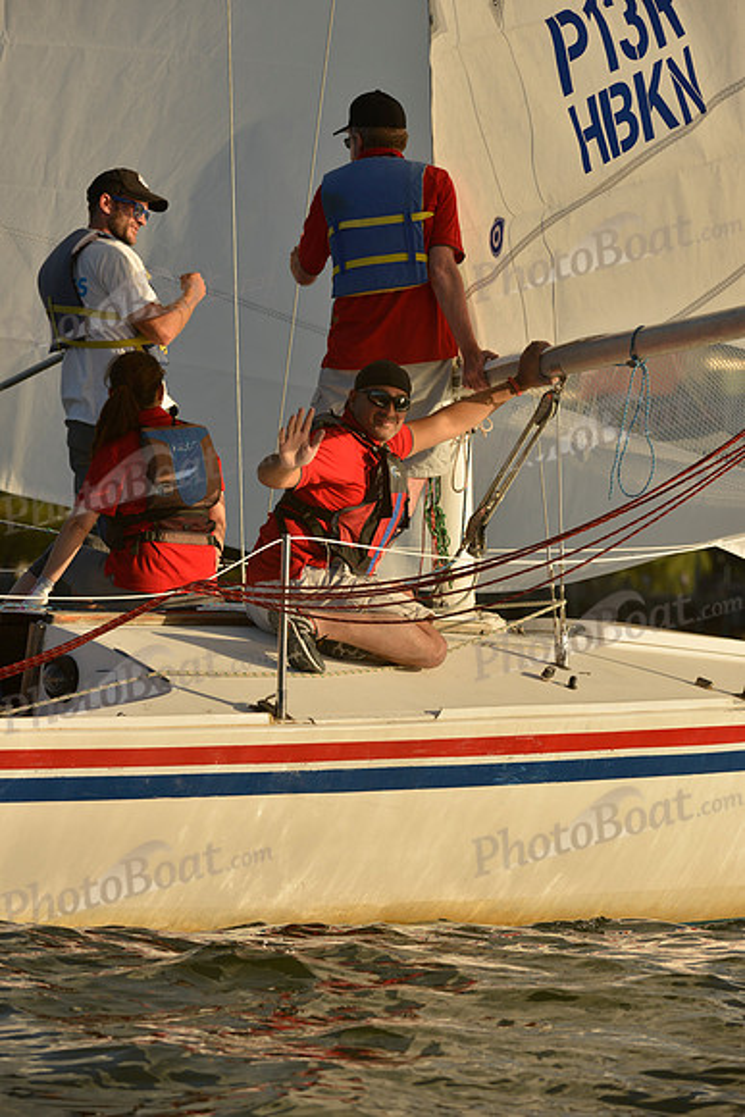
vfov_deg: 10.3
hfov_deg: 6.9
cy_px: 558
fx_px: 6204
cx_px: 372
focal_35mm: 200
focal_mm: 200
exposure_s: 1/1000
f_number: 8
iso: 200
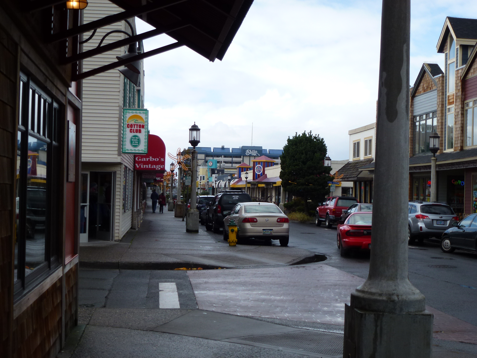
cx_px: 238
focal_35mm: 52
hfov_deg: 36.8
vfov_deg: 28.0
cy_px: 179
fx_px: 717
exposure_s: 1/400
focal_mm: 9.4
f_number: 4.3
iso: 100
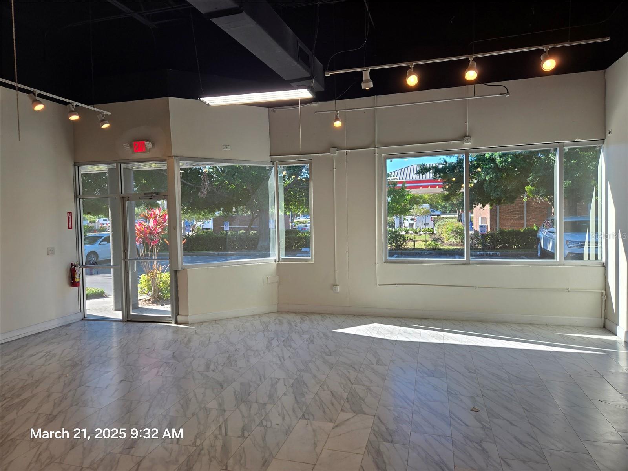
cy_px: 236
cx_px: 314
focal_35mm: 23
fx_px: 417
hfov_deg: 73.9
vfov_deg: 58.9
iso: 25
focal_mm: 5.4
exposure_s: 1/167
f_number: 1.8
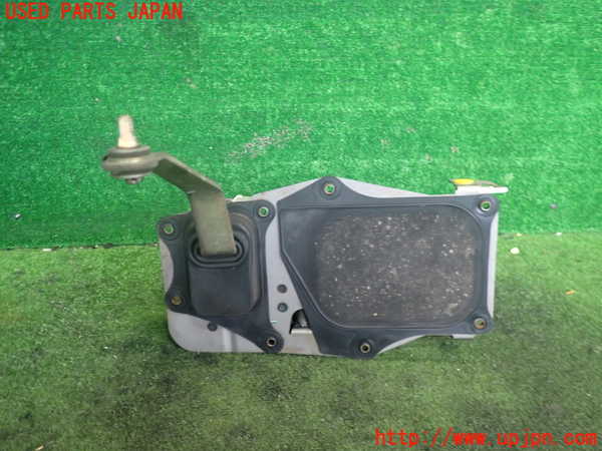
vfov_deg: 46.8
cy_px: 226
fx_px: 522
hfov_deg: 60.0
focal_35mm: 30
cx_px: 301
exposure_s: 1/30
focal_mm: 5.4
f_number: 2.3
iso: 320
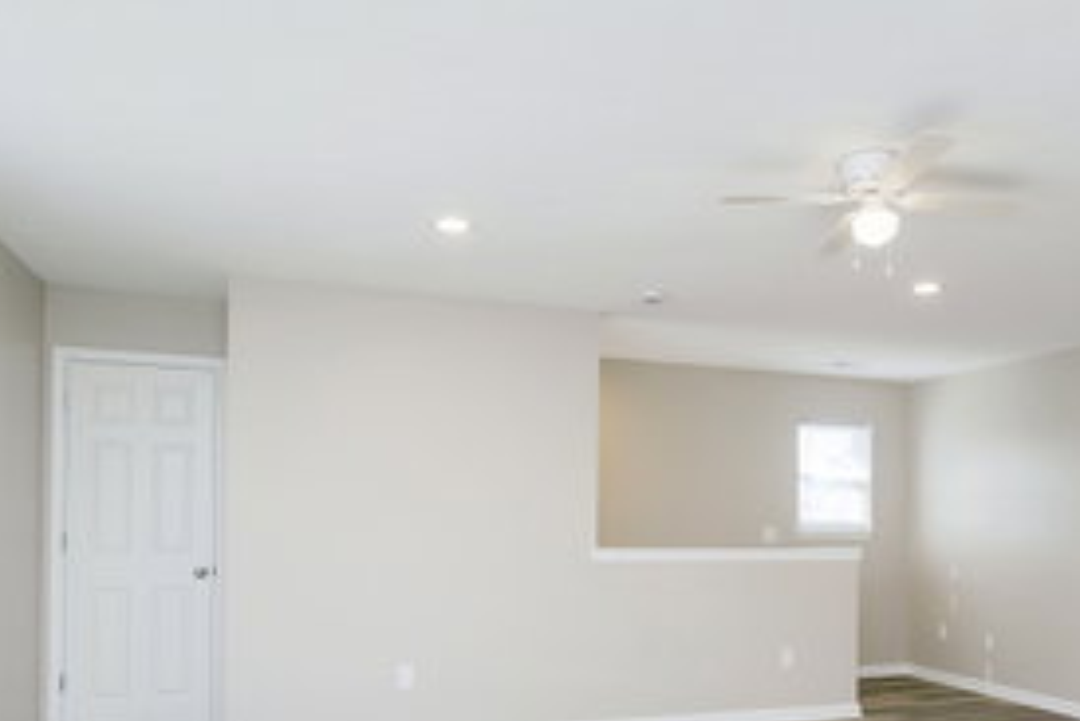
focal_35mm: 28
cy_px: 542
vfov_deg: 44.9
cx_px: 662
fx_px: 840
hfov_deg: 64.7
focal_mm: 10
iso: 640
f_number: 4
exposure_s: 1/80
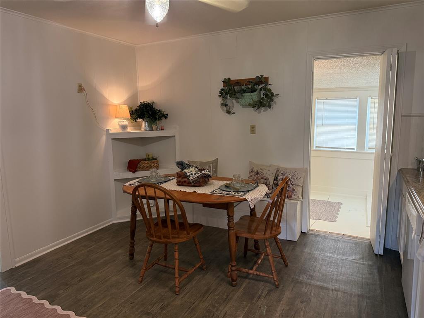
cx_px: 212
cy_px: 159
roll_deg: +1.3
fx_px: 294
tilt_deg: -7.8
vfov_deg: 56.8
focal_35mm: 24
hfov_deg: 71.6
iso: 320
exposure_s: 1/120
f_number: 1.78
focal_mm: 6.76
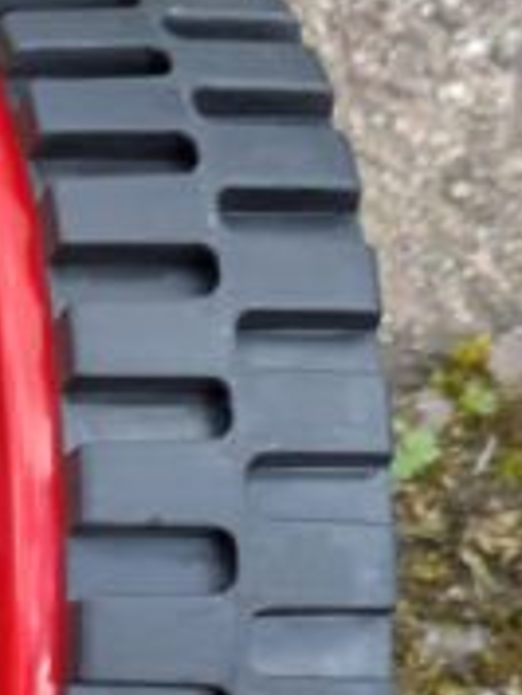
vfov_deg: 6.5
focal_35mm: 295
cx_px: -1205
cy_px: 1294
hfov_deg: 4.8
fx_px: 5924
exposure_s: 1/480
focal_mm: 5.43
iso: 44
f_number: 1.89
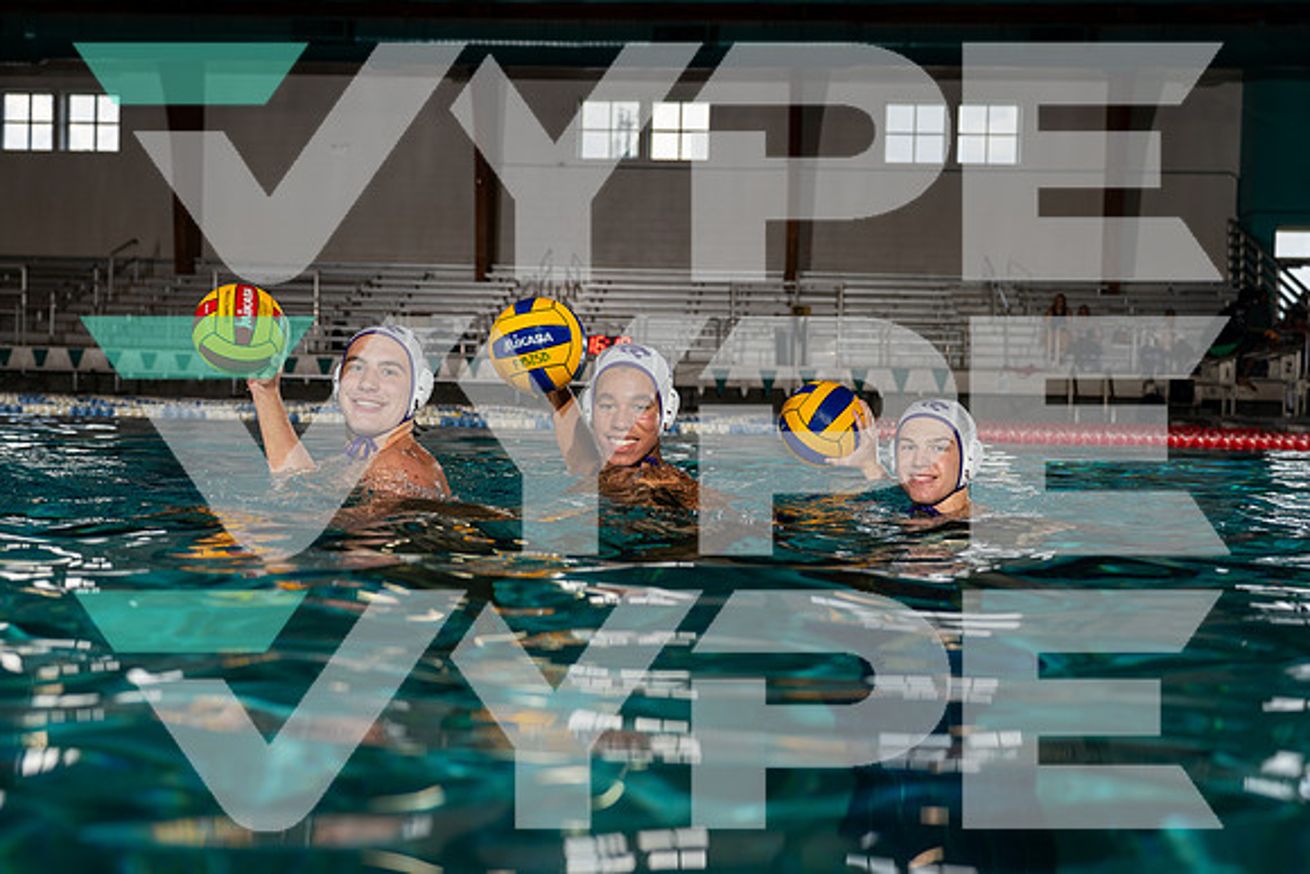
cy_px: 437
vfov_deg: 30.5
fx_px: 1601
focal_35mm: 44
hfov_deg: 44.5
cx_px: 655
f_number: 4
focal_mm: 44
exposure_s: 1/250
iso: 100
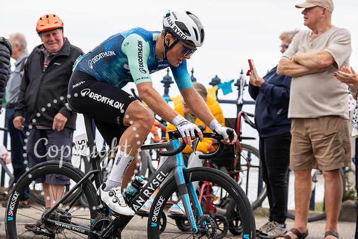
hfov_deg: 15.7
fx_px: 1294
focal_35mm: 130
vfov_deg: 10.5
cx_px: 188
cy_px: 62
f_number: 3.5
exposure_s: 1/1000
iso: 320
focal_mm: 88
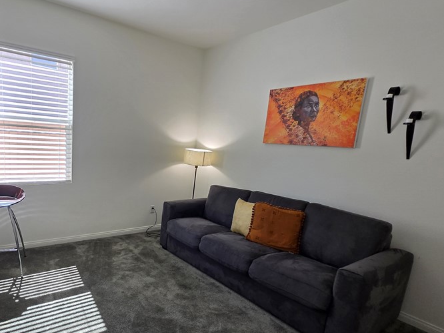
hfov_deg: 77.9
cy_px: 189
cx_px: 133
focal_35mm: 20
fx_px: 256
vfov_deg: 65.7
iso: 32
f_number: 2.2
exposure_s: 1/60
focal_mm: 1.7
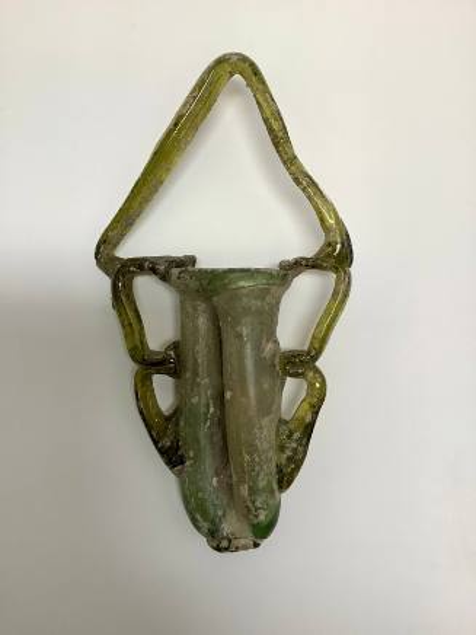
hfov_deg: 45.4
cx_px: 238
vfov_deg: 58.4
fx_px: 568
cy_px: 318
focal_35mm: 31
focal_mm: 3.3
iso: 100
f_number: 2.4
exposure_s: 1/120
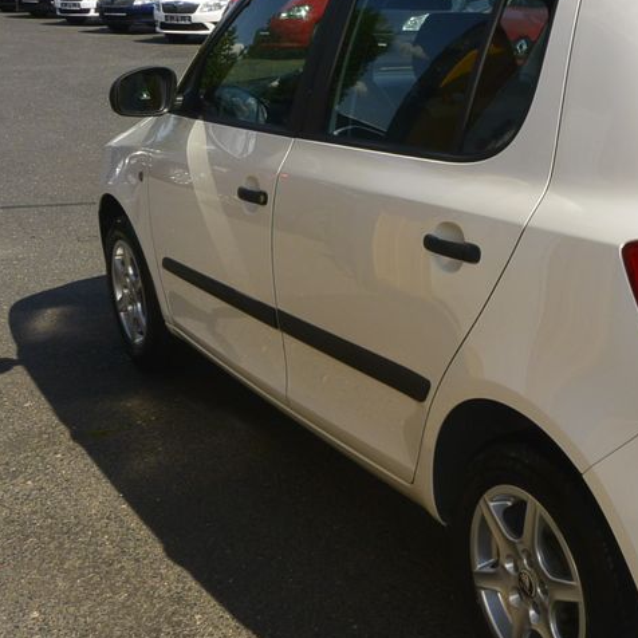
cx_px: 614
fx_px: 1105
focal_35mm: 53
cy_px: 330
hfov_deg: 30.3
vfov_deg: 32.2
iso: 160
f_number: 11
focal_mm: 11
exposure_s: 1/250
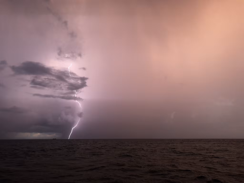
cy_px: 92
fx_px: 197
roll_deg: +1.6
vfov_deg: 49.7
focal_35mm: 28
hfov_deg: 63.4
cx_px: 122
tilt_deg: +12.6
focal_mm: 4
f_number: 1.8
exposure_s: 1/120
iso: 100
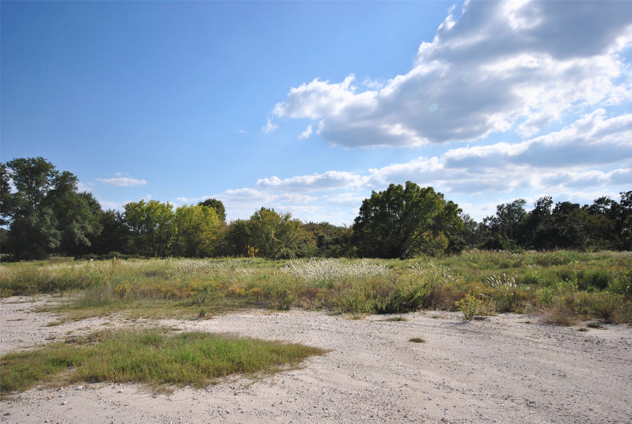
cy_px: 212
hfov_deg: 61.8
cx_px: 316
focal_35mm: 30
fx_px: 528
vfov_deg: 43.8
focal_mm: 20
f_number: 5.6
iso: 400
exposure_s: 1/3200
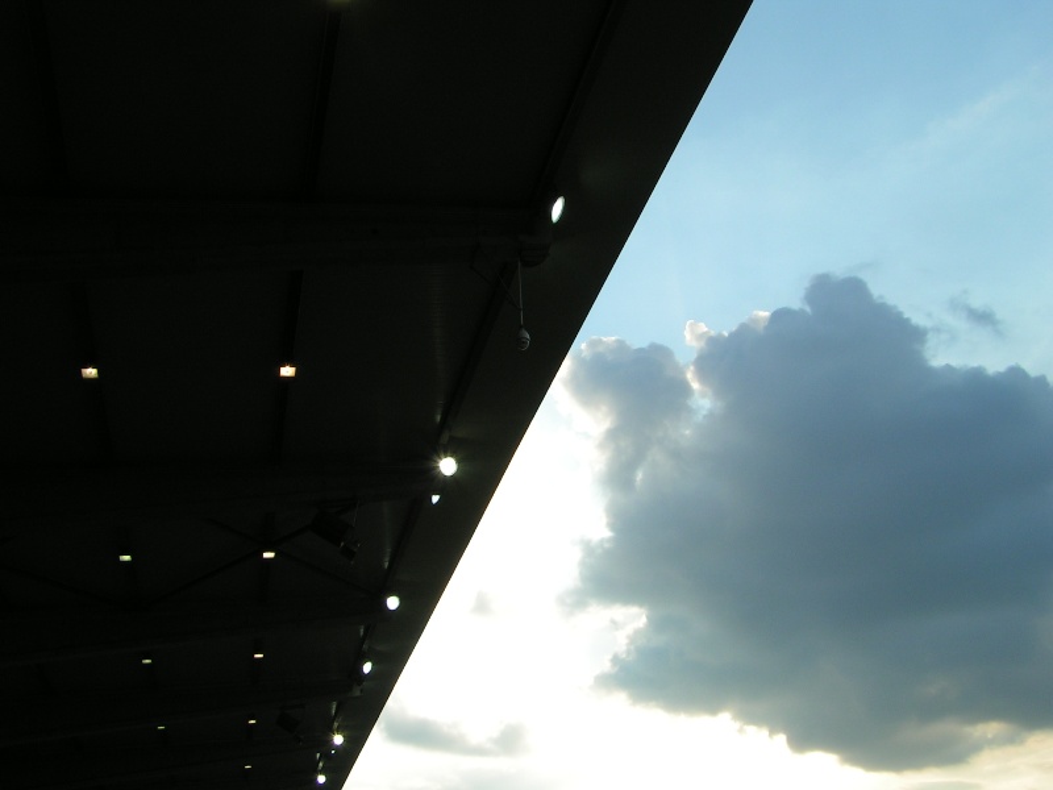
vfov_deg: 37.7
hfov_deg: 49.0
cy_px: 395
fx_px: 1156
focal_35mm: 38
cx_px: 526
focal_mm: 5.8
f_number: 5.6
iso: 50
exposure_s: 1/320
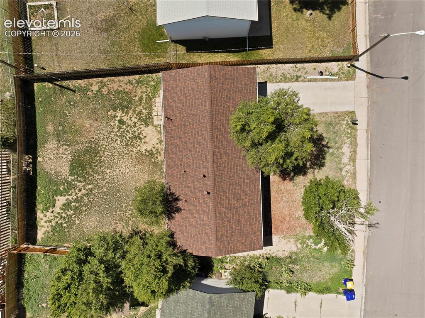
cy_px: 159
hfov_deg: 71.6
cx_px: 212
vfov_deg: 56.7
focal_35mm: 24
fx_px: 294
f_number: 2.8
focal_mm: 12.29
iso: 110
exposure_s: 1/500
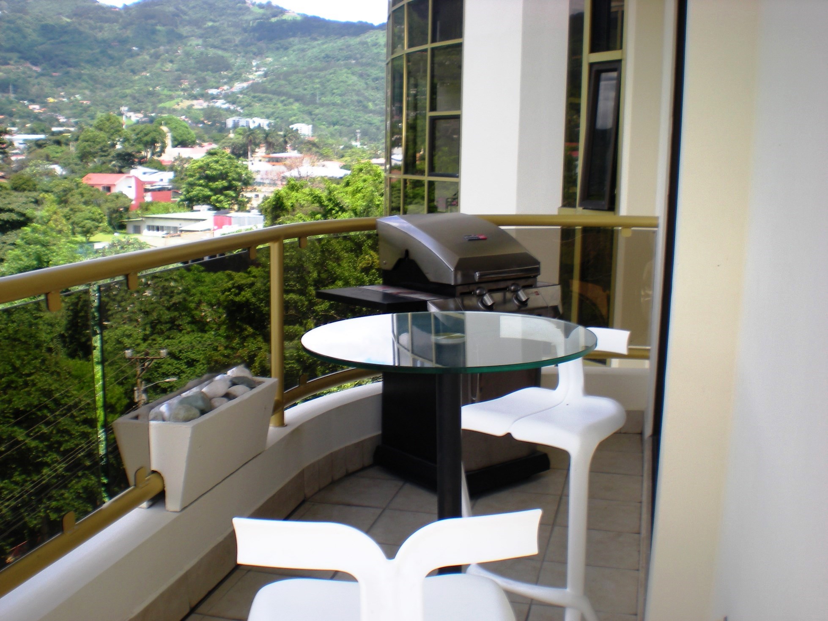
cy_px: 310
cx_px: 414
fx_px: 909
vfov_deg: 37.7
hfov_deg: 49.0
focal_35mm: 38
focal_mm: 6.3
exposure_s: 1/144
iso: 64
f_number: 4.6
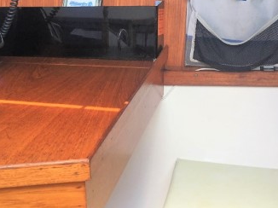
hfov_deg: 33.7
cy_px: 61
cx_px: 106
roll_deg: +2.8
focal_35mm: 57
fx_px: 457
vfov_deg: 25.4
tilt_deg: -15.4
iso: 32
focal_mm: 4.15
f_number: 2.2
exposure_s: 1/50
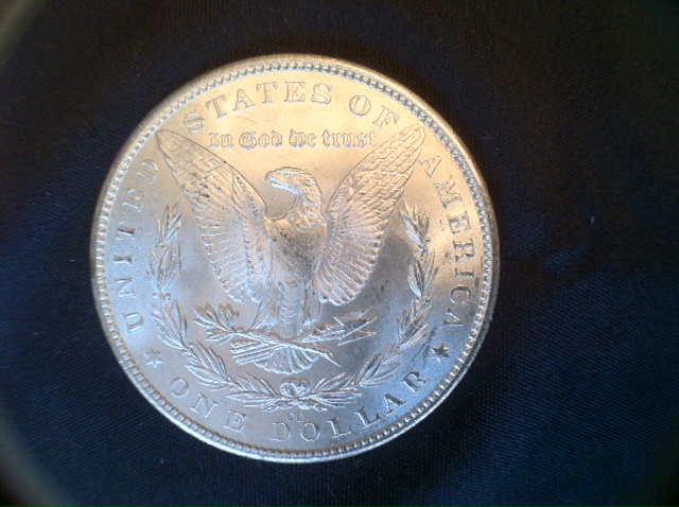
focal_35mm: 35
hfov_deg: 52.7
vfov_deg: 40.6
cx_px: 340
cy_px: 254
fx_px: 686
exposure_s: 1/15
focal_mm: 3.85
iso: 125
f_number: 2.8
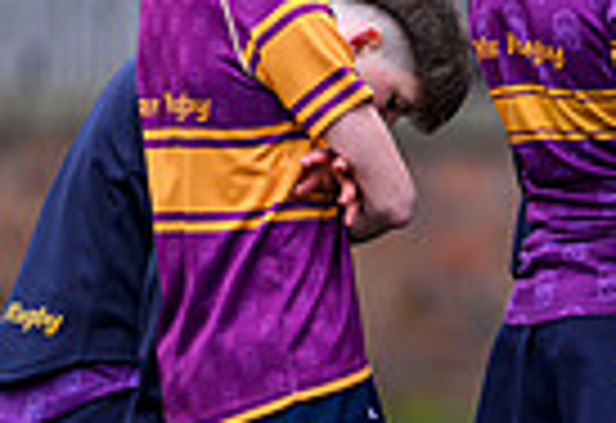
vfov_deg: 0.7
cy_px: 309
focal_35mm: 1880
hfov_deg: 1.1
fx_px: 32458
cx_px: 1429
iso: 500
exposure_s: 1/1600
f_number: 3.2
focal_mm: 400
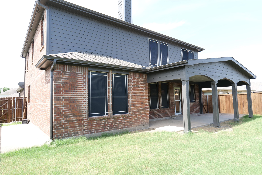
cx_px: 131
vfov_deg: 59.5
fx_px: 153
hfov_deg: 81.2
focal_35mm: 21
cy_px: 88
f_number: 4.5
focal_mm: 21
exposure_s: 1/125
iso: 100
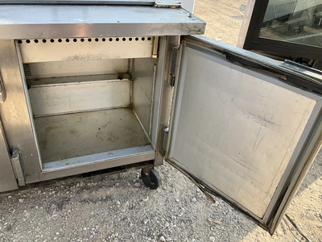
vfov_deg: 48.2
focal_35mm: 29
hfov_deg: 61.7
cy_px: 121
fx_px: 270
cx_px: 161
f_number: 1.8
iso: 25
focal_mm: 3
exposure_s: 1/375
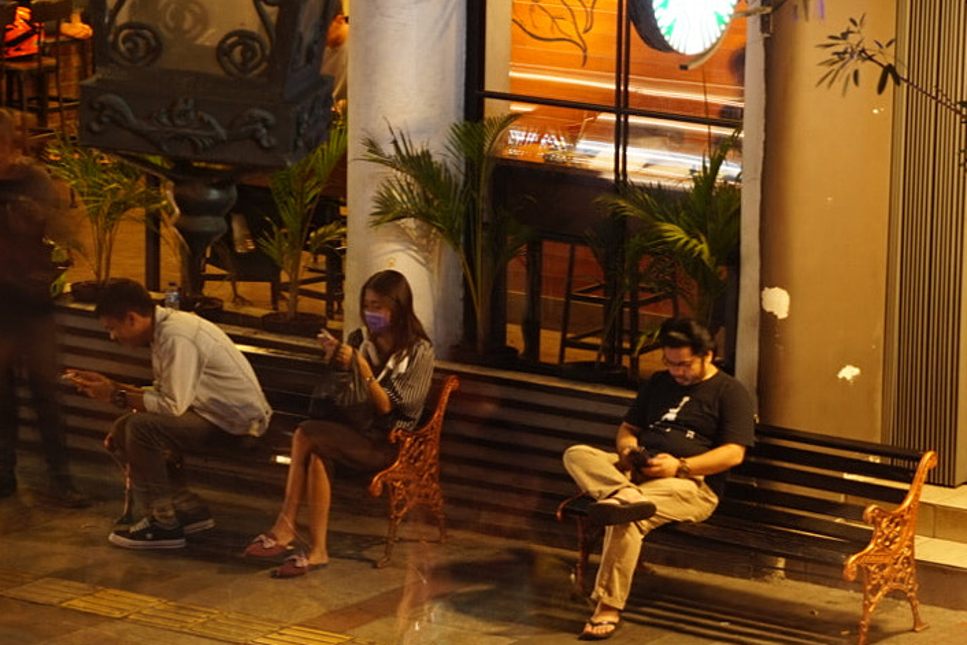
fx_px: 4567
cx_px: 638
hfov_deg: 12.1
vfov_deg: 8.1
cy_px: 453
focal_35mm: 170
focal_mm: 50
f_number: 7.1
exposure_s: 5
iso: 100
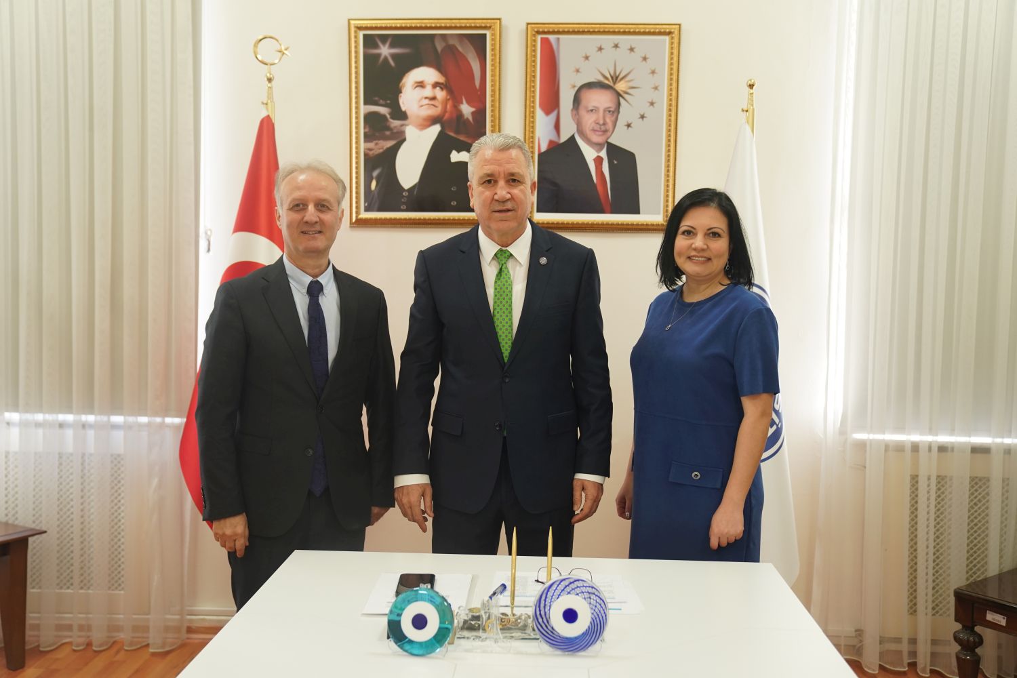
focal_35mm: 38
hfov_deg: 50.7
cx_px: 508
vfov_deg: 35.1
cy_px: 339
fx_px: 1073
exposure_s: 1/100
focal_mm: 38
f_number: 3.2
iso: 1000
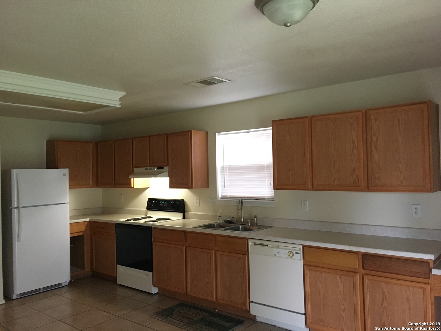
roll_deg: +2.0
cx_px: 220
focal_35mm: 29
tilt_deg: +0.5
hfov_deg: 61.7
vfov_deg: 48.2
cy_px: 166
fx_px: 369
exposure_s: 1/25
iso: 200
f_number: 2.2
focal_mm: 4.15
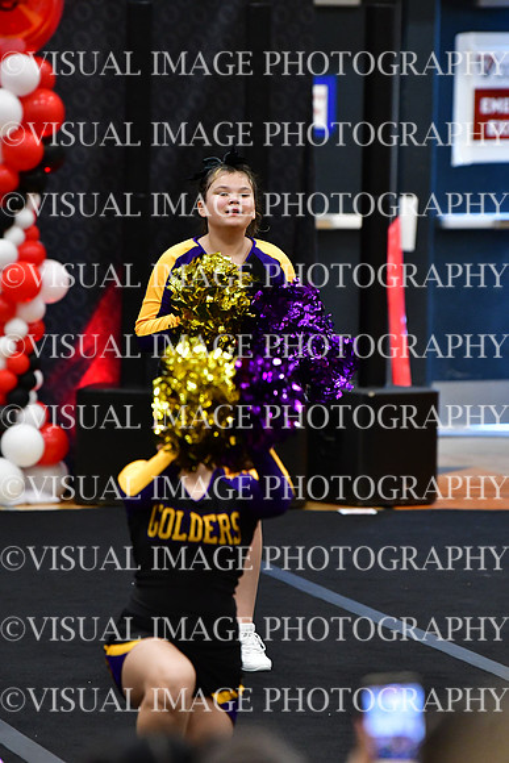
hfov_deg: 4.6
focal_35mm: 300
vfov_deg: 6.9
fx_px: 6358
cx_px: 254
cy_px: 382
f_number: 3.5
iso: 4000
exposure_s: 1/500
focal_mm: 200
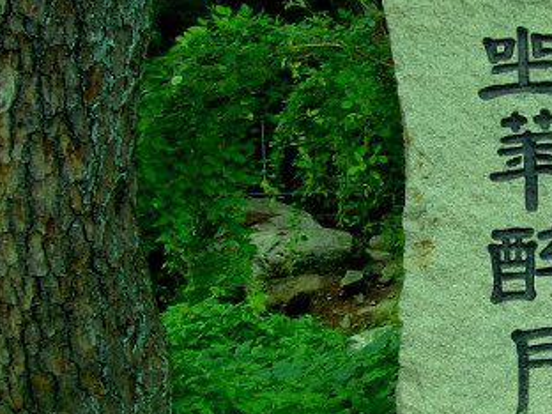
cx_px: 529
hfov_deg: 23.6
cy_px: 279
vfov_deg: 18.4
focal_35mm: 80
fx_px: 1276
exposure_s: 1/180
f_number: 3.5
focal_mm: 6.6
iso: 80
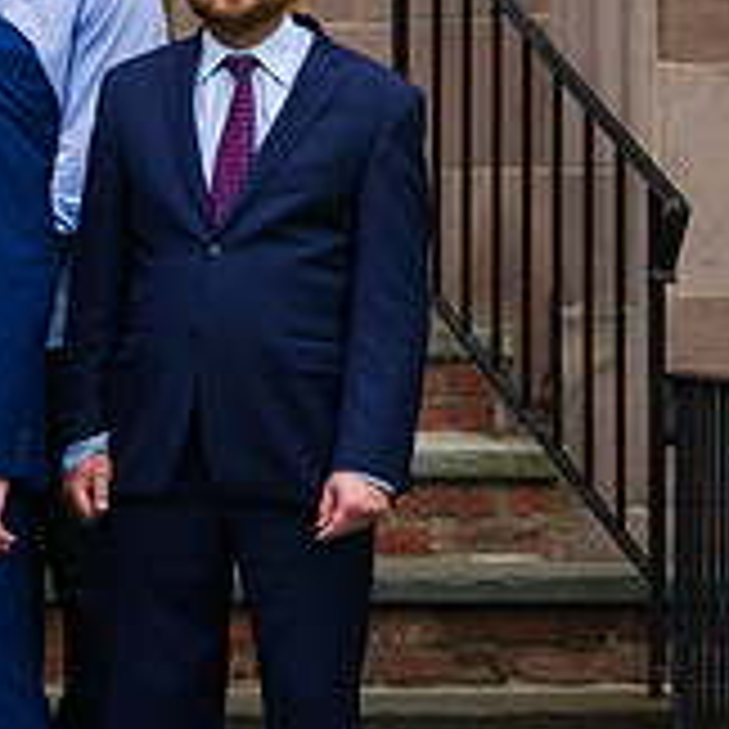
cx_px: -306
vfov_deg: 6.0
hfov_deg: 5.9
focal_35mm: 293
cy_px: 259
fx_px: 6981
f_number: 4
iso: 400
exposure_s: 1/320
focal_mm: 92
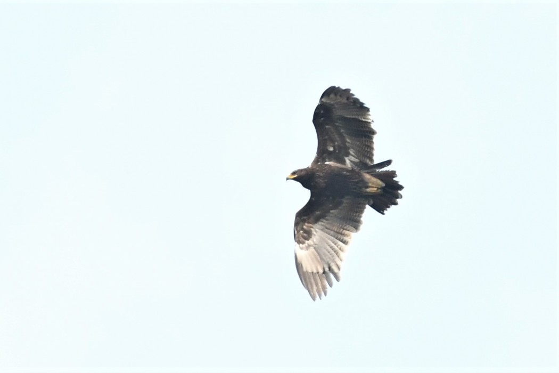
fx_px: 9782
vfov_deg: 2.2
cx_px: 280
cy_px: 186
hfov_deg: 3.3
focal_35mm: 630
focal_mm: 420
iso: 640
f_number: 7.1
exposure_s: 1/640
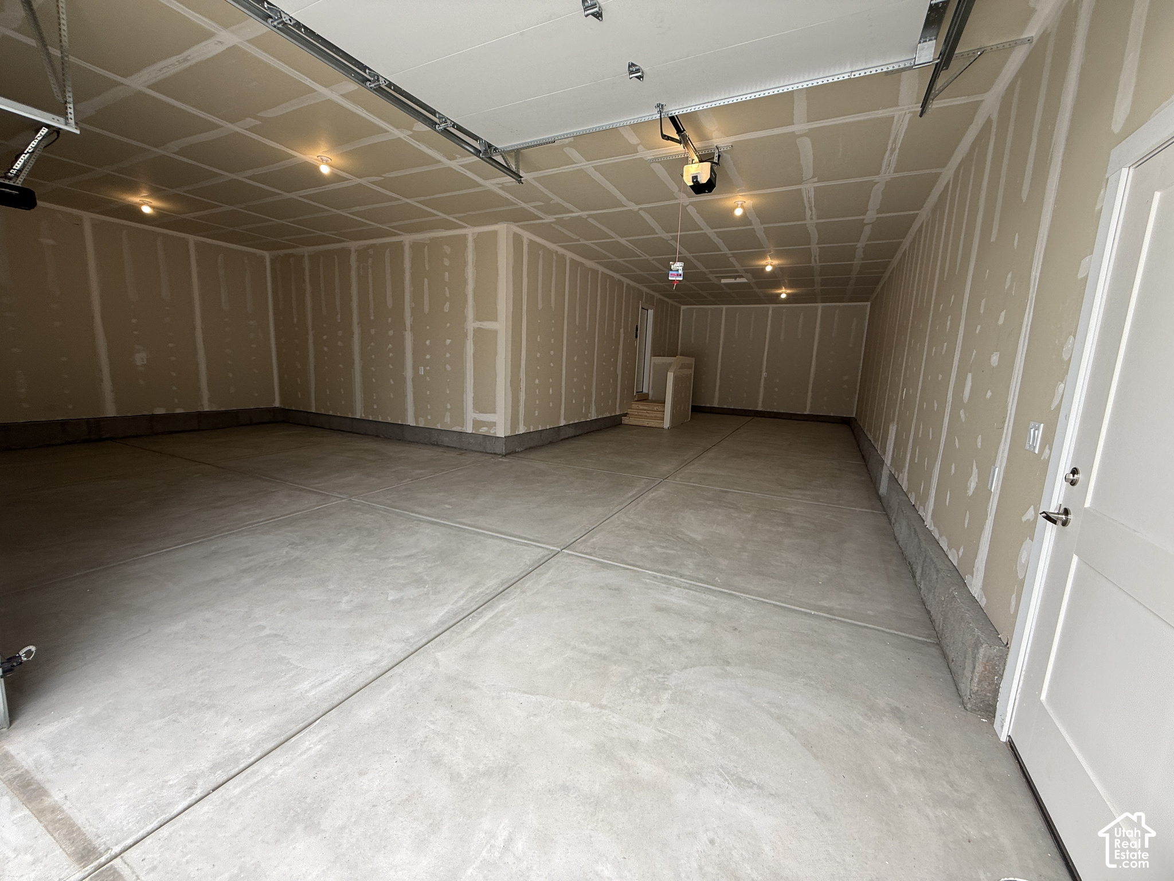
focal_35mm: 14
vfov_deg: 85.7
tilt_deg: -9.4
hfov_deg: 102.1
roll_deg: -2.6
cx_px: 587
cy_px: 440
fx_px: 475
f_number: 2.2
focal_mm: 2.22
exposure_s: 1/99
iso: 50
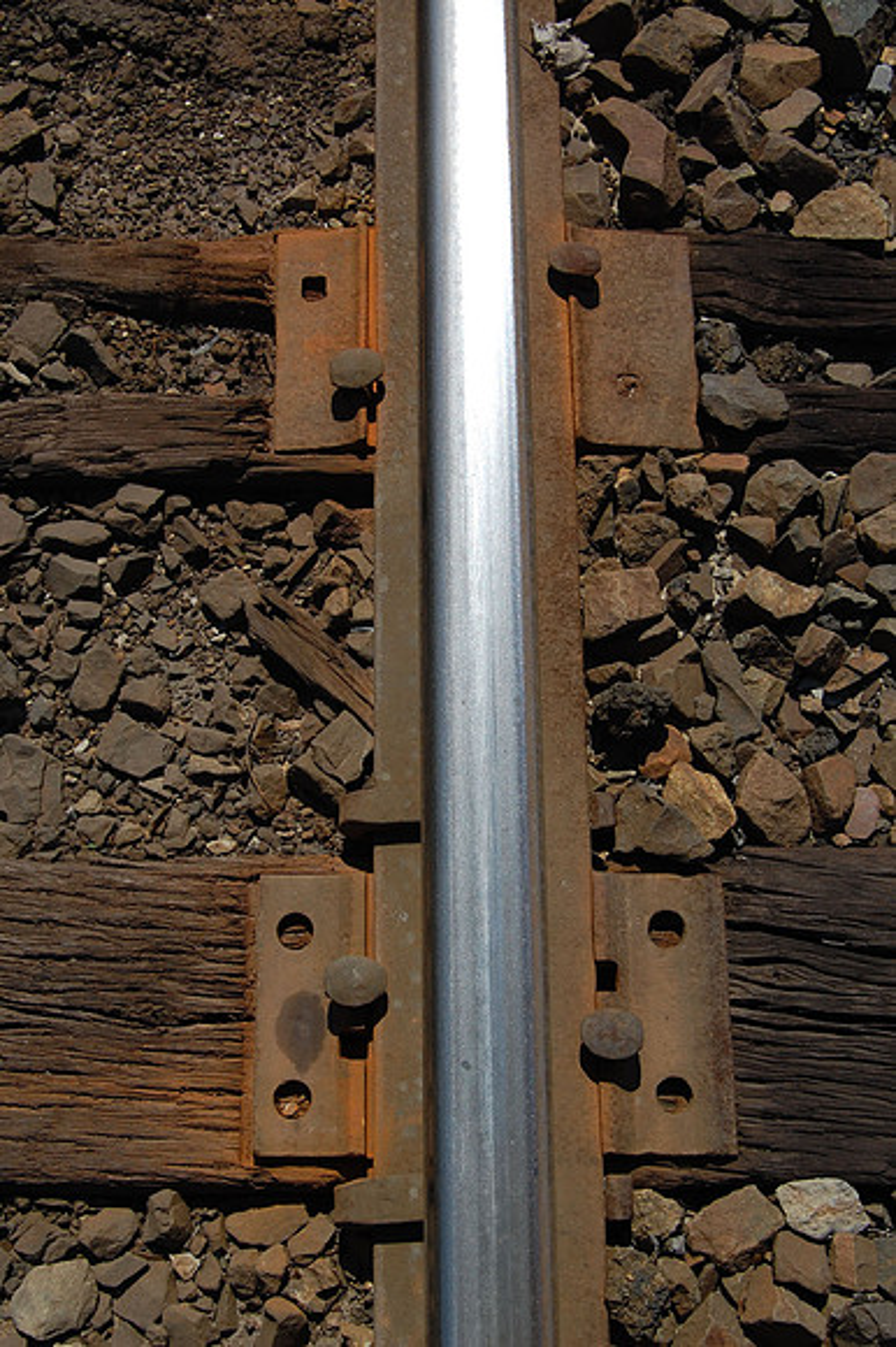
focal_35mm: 45
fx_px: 1682
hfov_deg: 29.8
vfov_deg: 43.6
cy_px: 674
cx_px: 448
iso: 200
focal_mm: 30
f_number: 11
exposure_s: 1/500
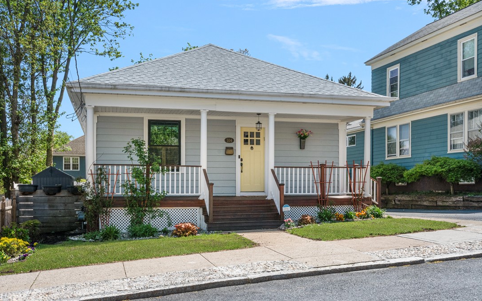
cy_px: 151
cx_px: 240
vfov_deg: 34.4
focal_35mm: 37
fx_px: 486
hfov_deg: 52.8
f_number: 14
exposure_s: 1/320
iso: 400
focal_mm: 24
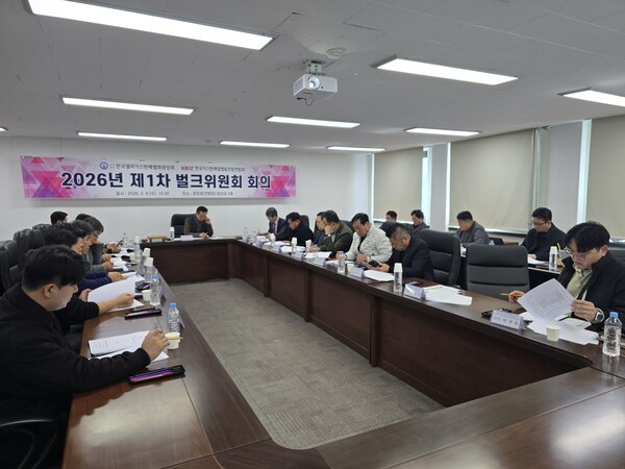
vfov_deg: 58.9
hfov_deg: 73.9
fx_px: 415
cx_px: 312
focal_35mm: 23
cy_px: 234
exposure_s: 1/120
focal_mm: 6.3
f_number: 1.7
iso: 64
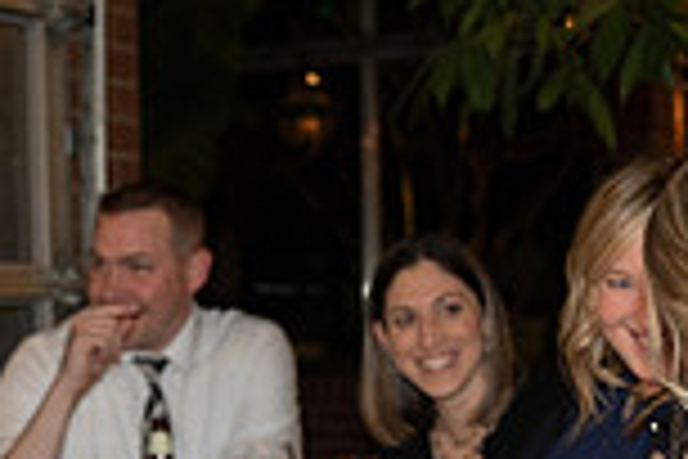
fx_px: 1815
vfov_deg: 14.0
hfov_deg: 21.5
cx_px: 315
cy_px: 533
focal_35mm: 95
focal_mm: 25
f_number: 2.8
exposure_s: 1/160
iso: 2000
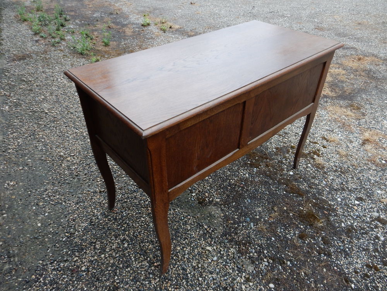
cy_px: 146
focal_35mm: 25
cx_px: 194
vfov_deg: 54.9
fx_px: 279
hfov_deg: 69.4
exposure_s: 1/50
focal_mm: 4.5
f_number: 3.7
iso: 125
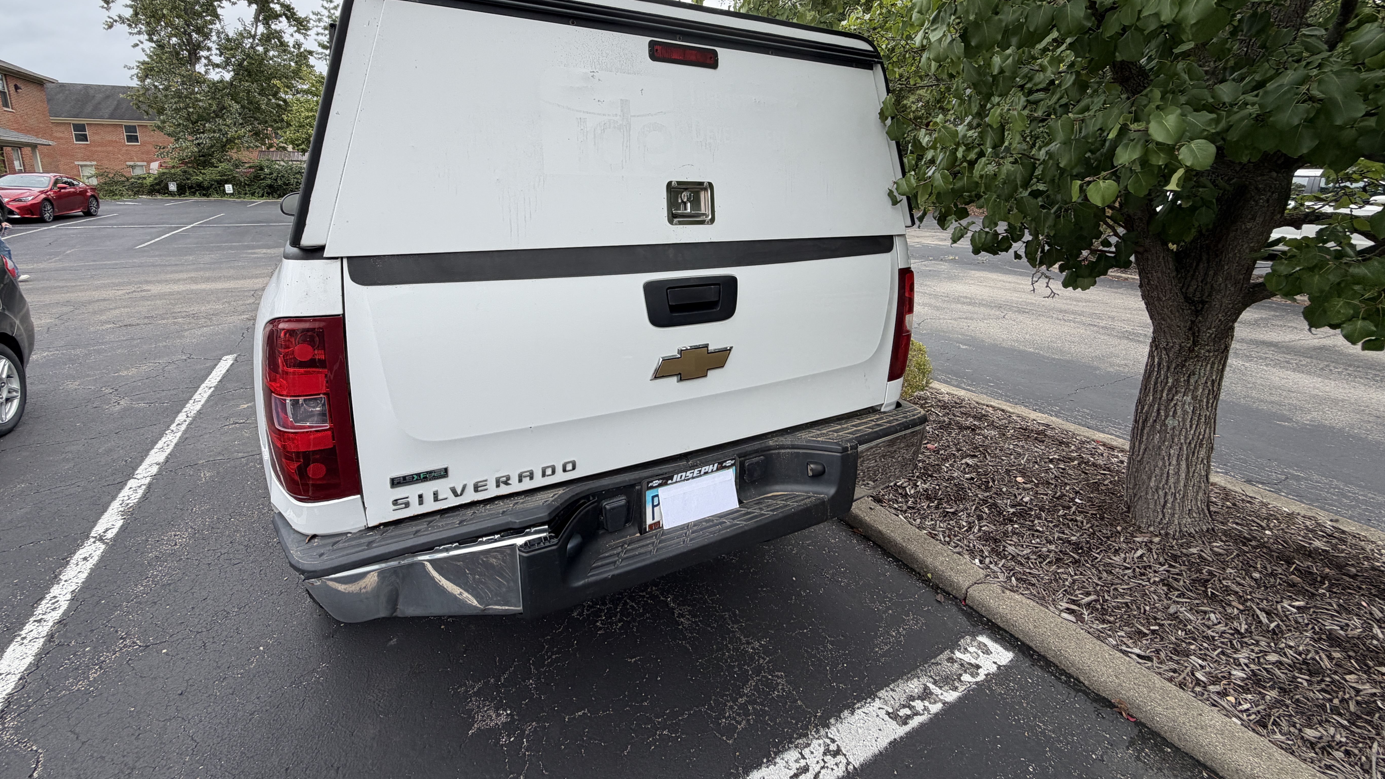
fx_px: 588
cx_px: 664
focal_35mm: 16
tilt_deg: -11.7
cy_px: 290
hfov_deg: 99.3
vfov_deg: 66.1
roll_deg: +0.1
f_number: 2.2
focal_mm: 2.22
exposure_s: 1/502
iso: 50
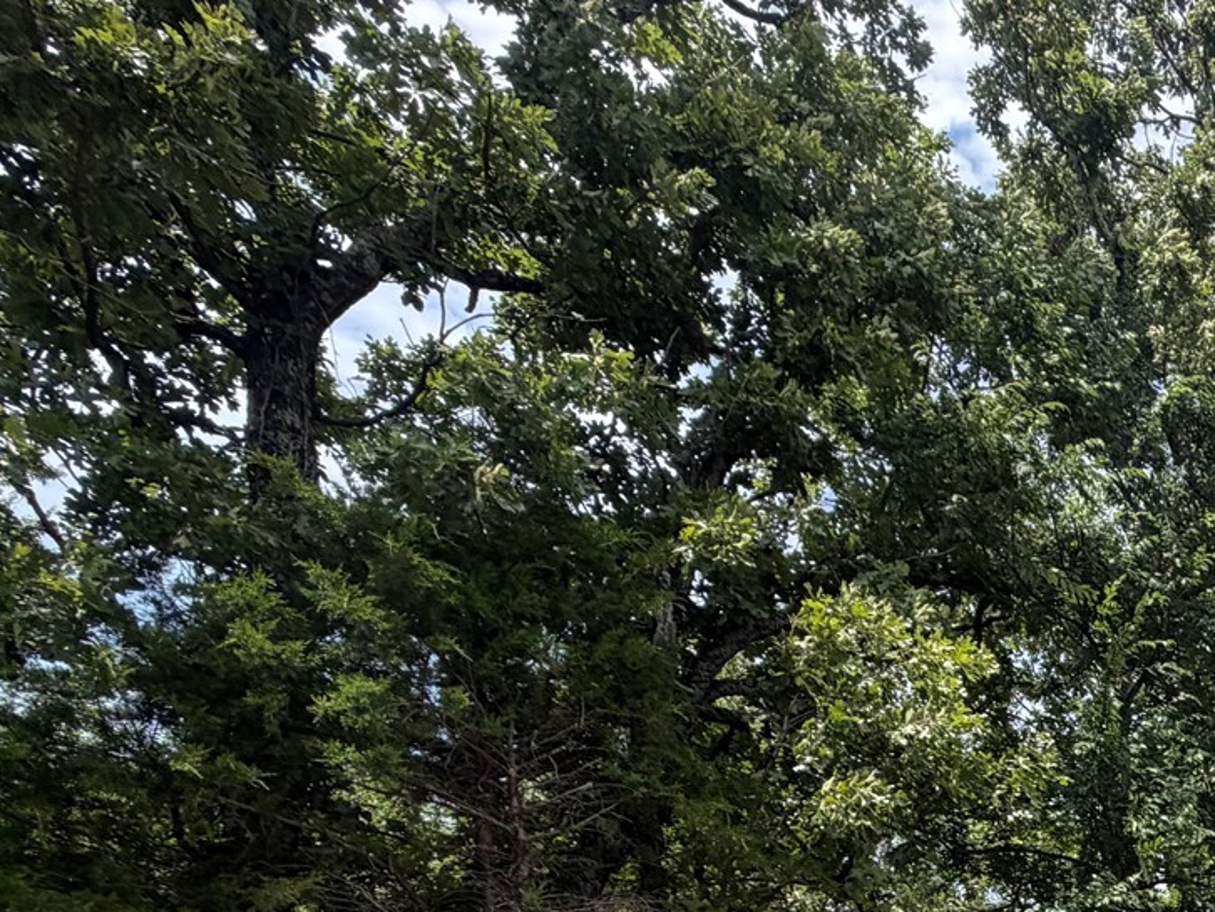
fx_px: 1299
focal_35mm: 37
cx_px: 1491
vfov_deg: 32.2
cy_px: 1088
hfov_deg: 36.9
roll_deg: +3.1
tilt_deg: +3.2
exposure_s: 1/770
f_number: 2.2
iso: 40
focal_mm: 2.22
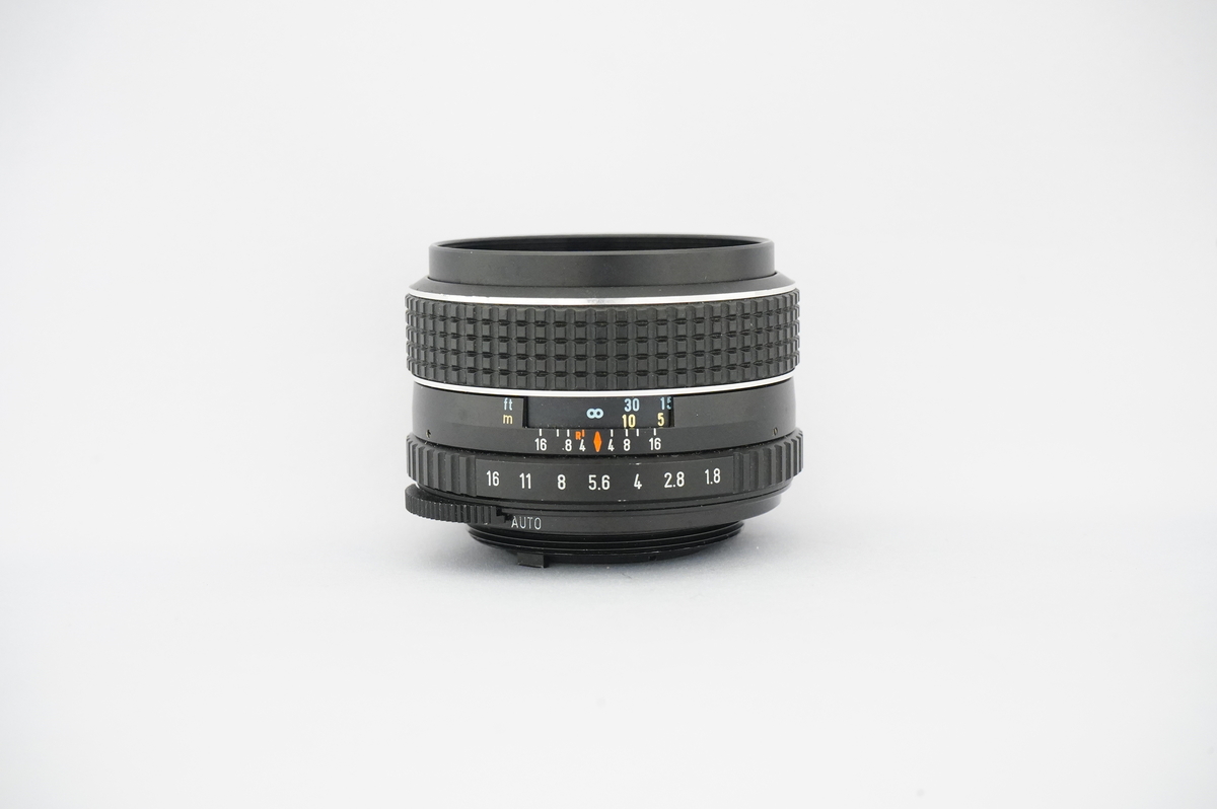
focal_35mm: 59
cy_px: 404
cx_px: 608
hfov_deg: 34.0
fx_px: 1993
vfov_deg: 23.0
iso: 6400
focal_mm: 59
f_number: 11
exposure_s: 1/25
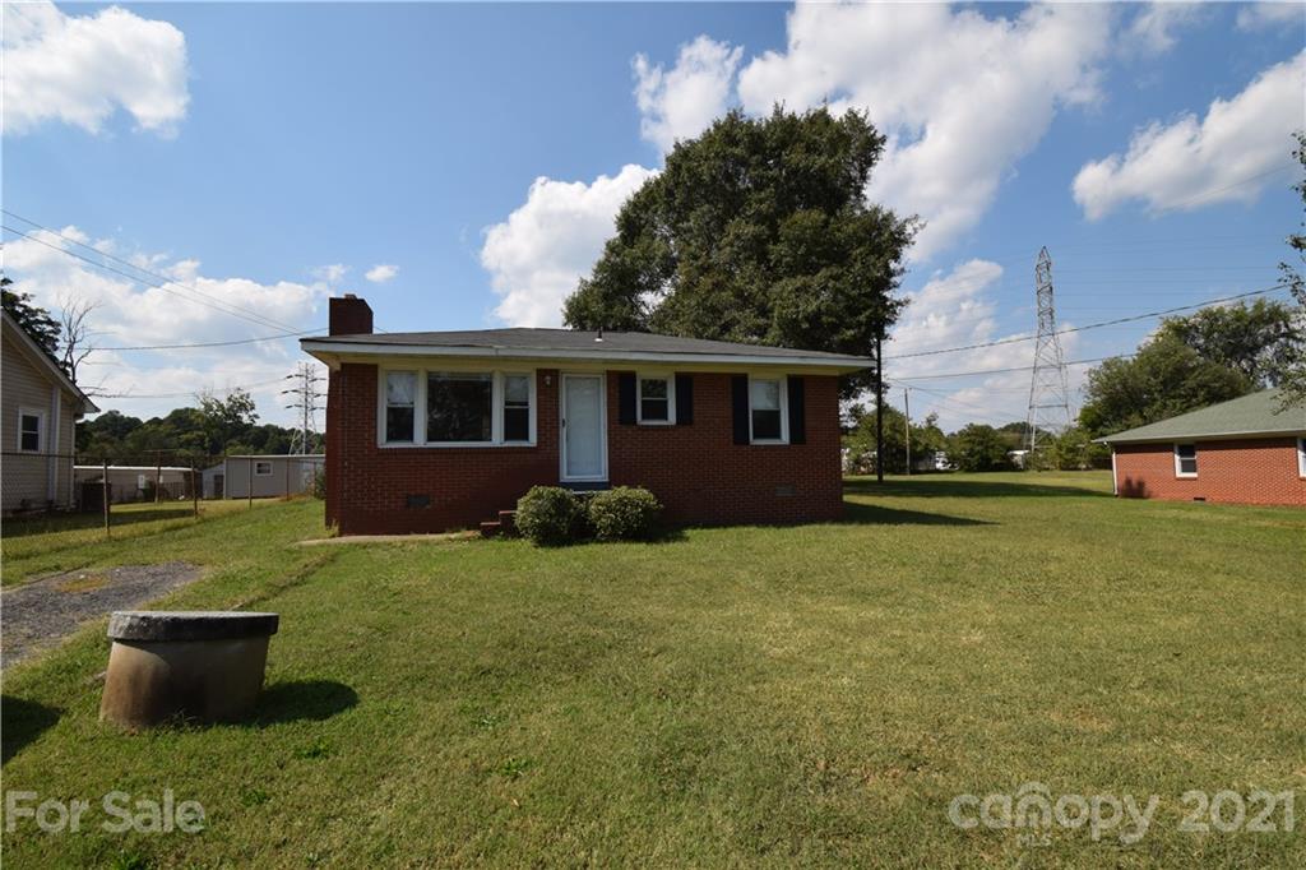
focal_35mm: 16
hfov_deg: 95.0
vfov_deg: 72.0
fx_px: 598
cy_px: 435
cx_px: 653
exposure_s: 1/400
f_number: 10
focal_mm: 11
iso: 200
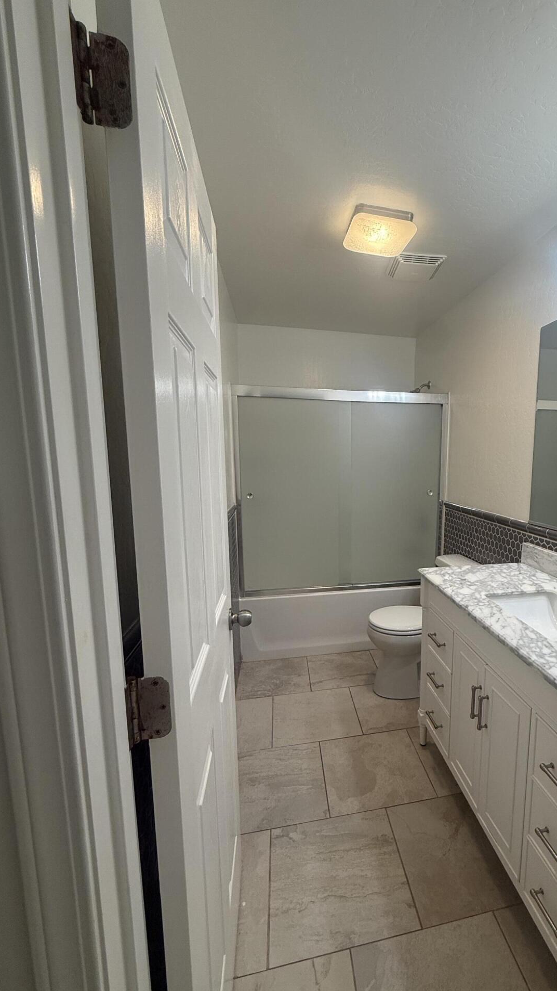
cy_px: 518
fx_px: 420
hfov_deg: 65.1
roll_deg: -0.7
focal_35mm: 16
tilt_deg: -7.4
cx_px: 375
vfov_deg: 99.3
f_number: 2.2
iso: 125
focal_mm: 2.22
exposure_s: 1/120
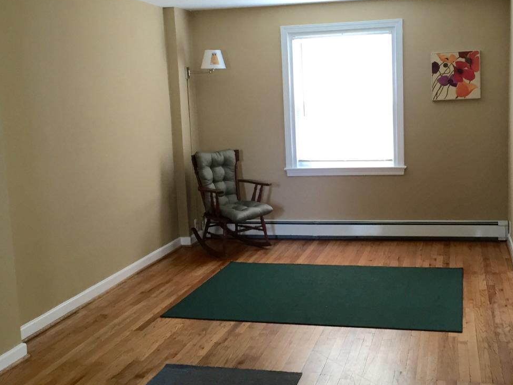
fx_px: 637
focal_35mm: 43
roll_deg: +1.8
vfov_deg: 33.5
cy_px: 168
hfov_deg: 43.6
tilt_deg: -5.8
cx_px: 312
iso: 80
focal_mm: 4.15
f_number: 2.2
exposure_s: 1/30
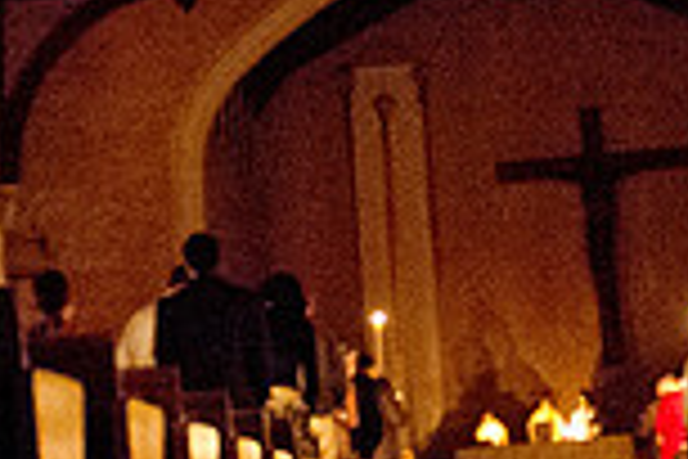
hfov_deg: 22.0
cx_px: 576
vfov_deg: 14.9
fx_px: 1739
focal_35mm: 91
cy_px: 90
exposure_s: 1/25
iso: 12800
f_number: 2.8
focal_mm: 24
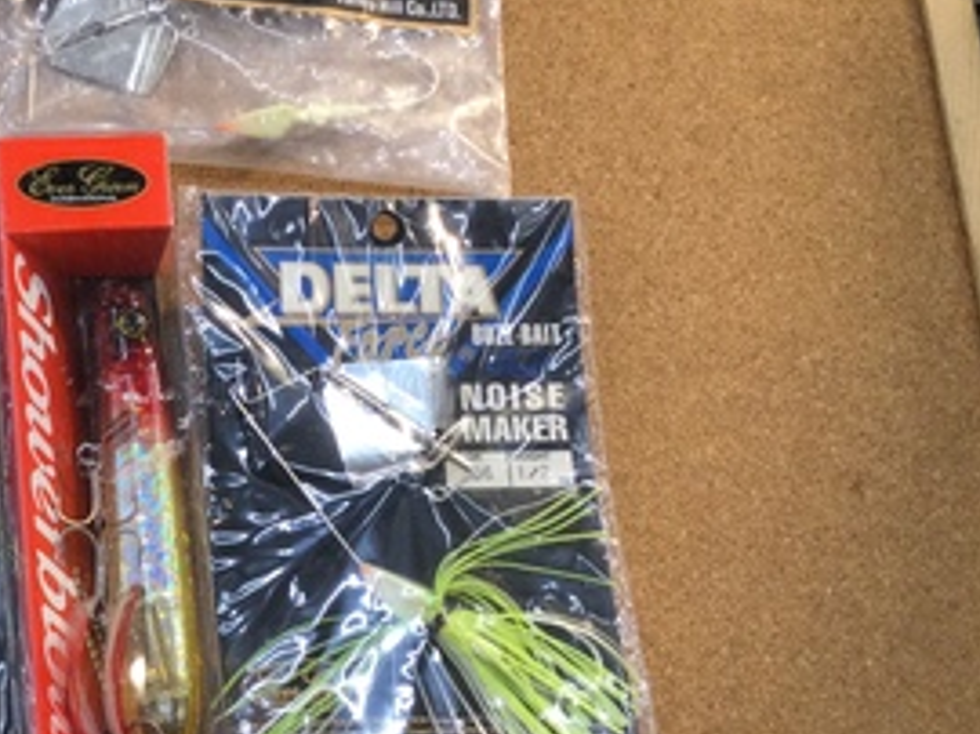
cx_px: -102
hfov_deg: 26.0
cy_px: 592
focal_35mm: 69
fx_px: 1952
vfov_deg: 21.0
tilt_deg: -73.5
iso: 25
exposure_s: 1/40
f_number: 2.4
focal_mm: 3.3
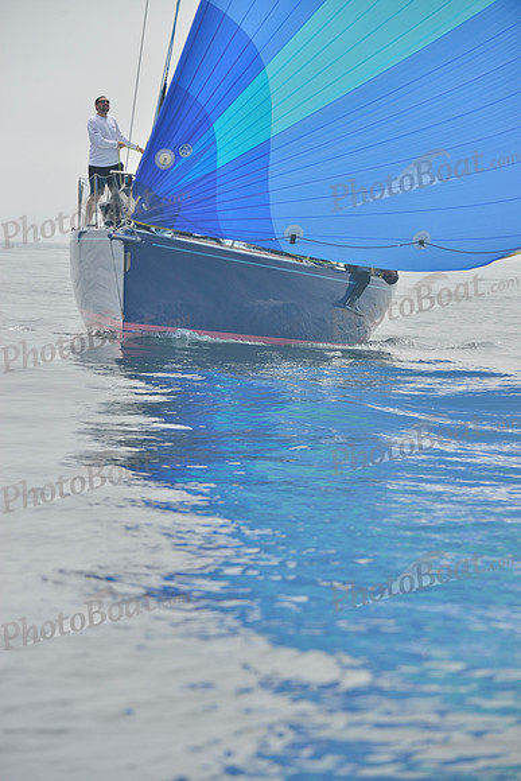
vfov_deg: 9.8
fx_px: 4556
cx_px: 260
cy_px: 390
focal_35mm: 210
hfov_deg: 6.5
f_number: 8
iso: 280
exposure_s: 1/1000
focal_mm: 210
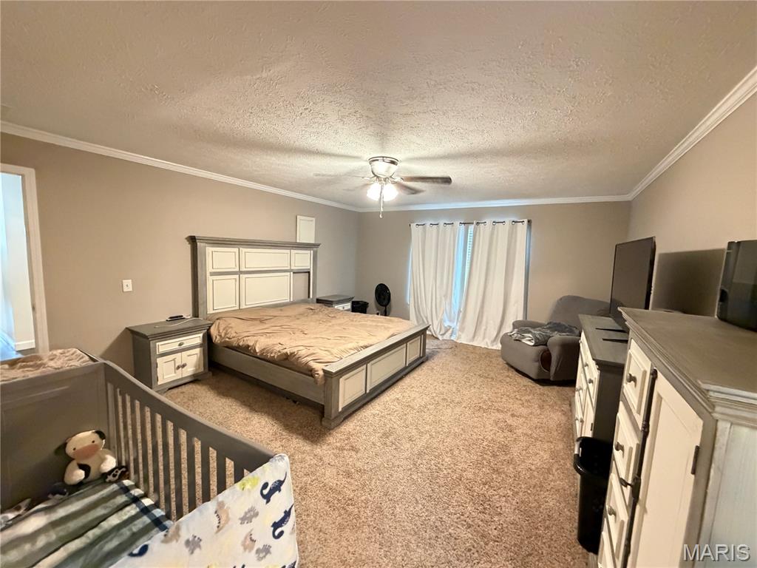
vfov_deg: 85.7
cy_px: 284
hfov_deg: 102.1
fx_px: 306
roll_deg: -2.6
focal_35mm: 14
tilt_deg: -6.3
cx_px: 378
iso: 1000
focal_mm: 2.22
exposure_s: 1/40
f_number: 2.2
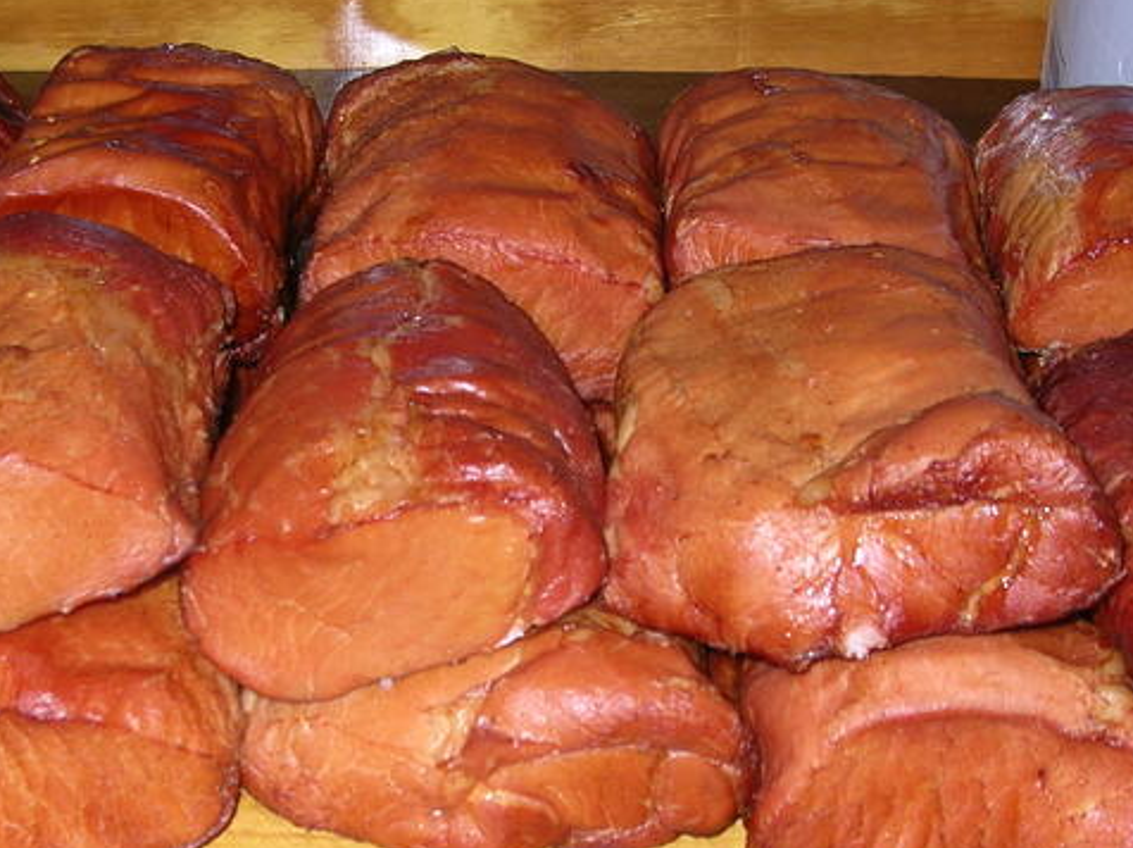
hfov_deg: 28.6
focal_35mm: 68
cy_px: 540
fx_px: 2223
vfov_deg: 21.5
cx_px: 528
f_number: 2.7
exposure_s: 1/60.1
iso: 50
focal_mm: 6
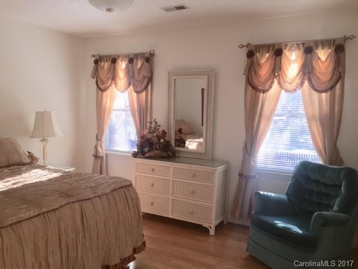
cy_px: 134
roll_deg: -2.1
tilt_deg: -5.9
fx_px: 300
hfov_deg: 61.7
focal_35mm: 29
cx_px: 179
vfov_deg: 48.2
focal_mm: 4.15
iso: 32
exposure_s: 1/55
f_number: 2.2
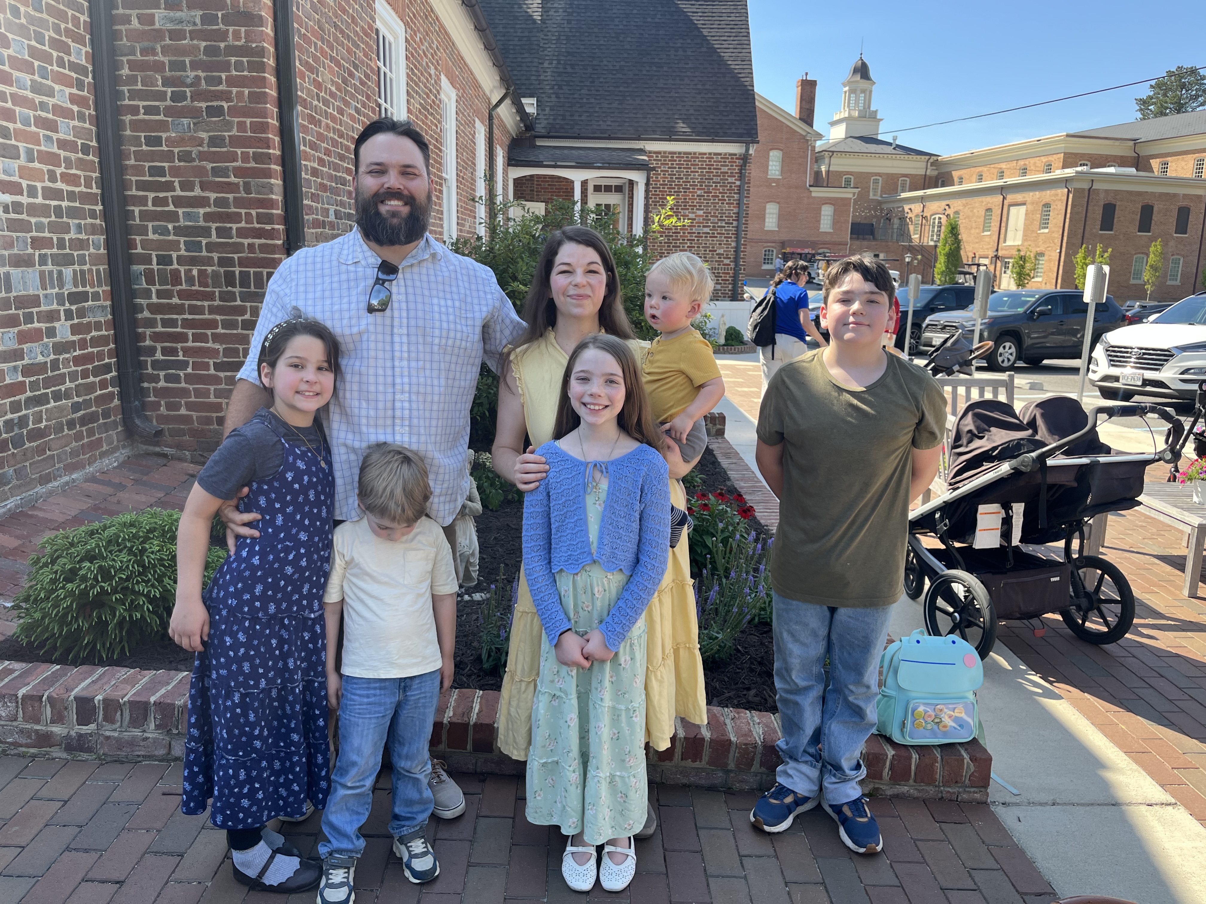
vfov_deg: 53.1
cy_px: 452
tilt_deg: -11.7
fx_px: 906
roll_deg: -1.3
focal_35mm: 26
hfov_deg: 67.3
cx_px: 603
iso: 50
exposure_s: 1/684
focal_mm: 5.1
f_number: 1.6
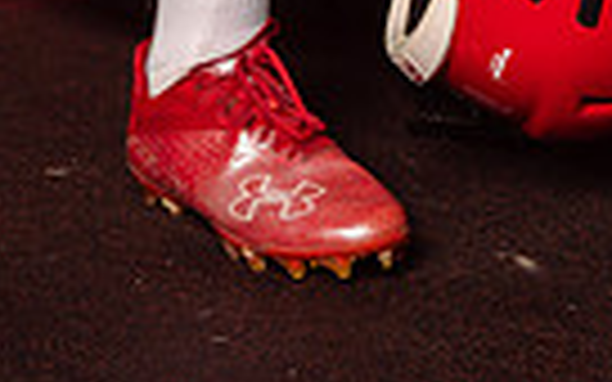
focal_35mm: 148
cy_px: -598
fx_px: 2468
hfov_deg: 14.1
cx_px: 405
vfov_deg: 8.0
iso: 200
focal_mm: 44
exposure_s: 1/250
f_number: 5
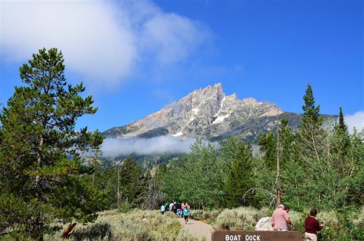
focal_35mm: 36
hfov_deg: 53.3
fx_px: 363
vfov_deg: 36.7
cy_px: 120
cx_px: 182
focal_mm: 24
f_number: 10
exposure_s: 1/400
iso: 200
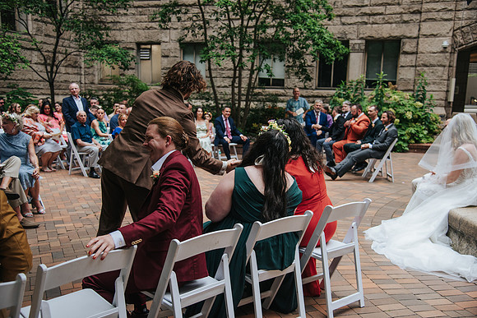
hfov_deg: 50.7
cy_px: 159
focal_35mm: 38
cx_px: 238
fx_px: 504
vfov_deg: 35.1
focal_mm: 38
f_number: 4
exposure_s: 1/500
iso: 1000
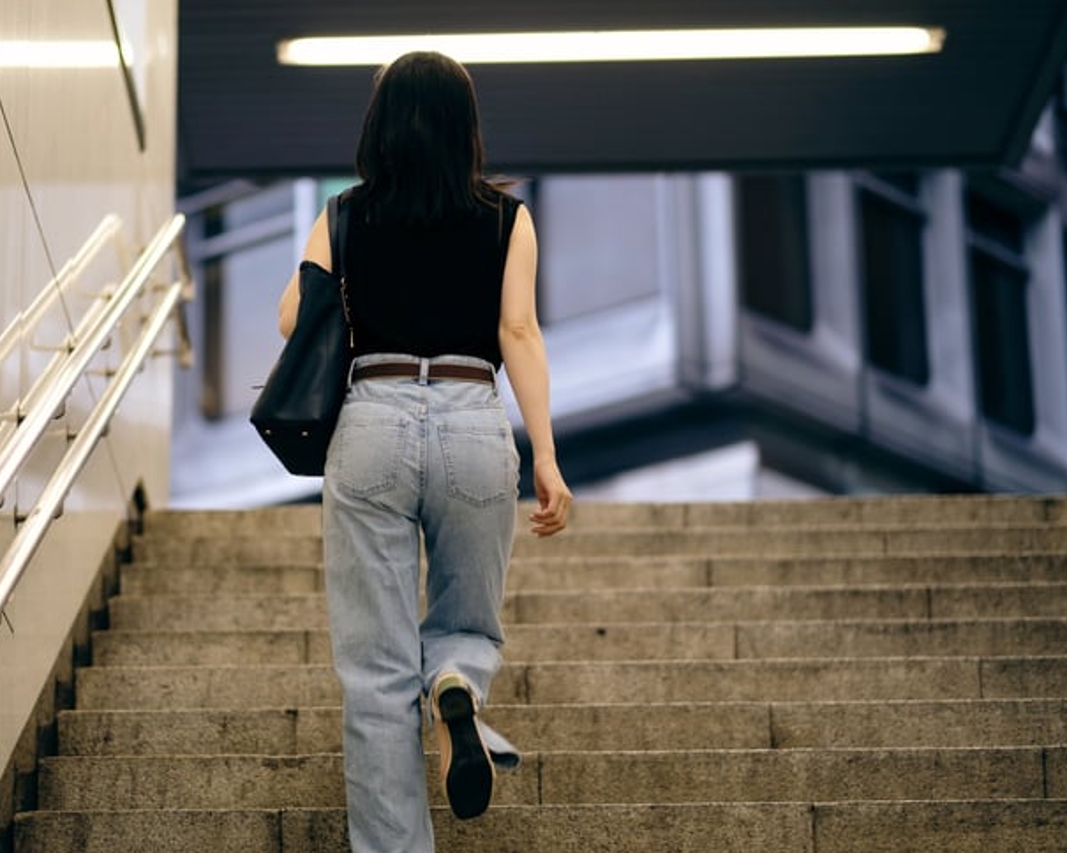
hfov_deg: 19.1
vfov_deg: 15.4
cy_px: 443
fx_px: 3158
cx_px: 397
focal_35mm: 100
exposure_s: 1/170
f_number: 1.2
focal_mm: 56
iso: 160
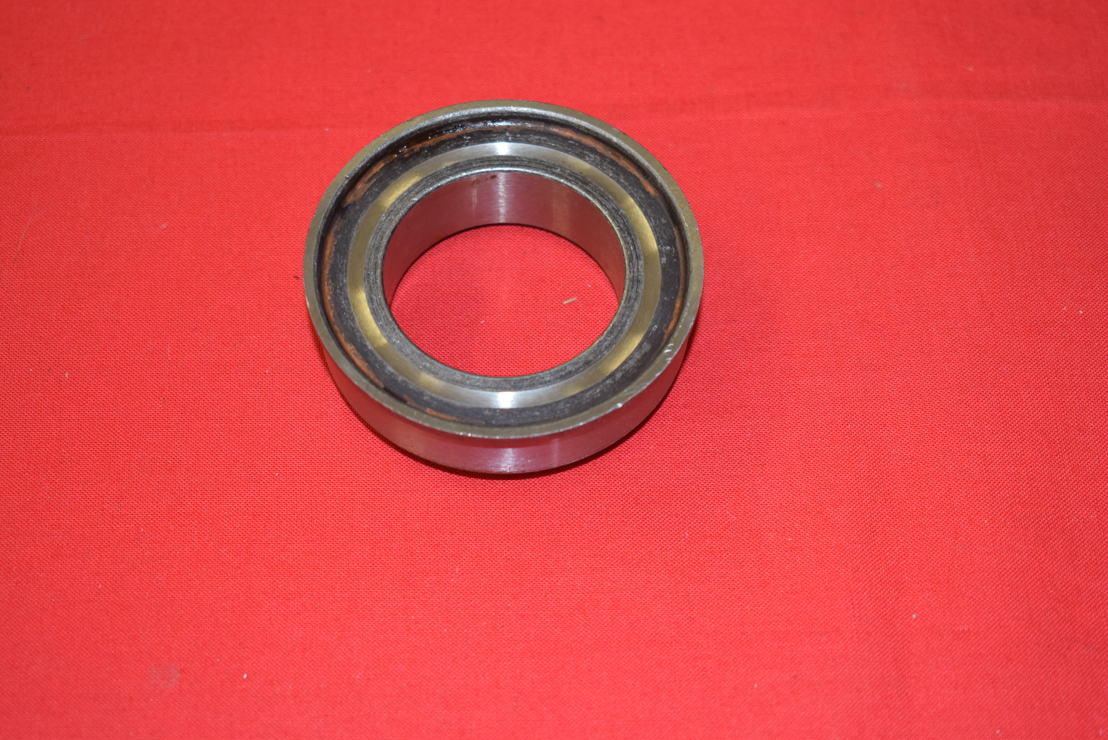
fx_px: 2218
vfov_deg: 19.0
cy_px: 370
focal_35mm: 72
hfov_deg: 28.1
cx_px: 554
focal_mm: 48
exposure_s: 1/60
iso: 800
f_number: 5.3
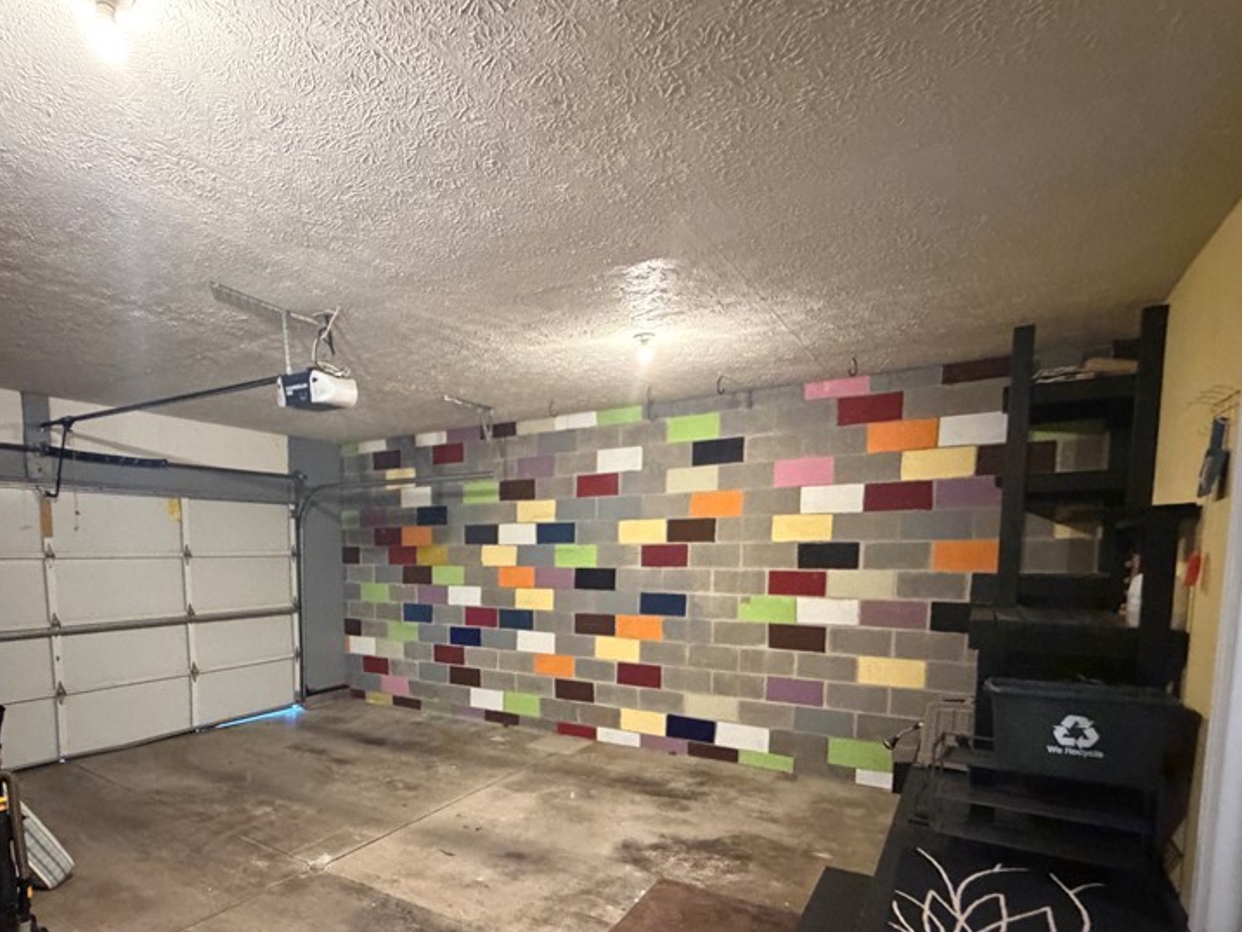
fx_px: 718
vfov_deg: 64.2
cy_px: 625
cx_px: 461
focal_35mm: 20
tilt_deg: -6.3
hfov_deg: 80.1
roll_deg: -0.4
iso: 1250
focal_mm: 2.22
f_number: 2.2
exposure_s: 1/40
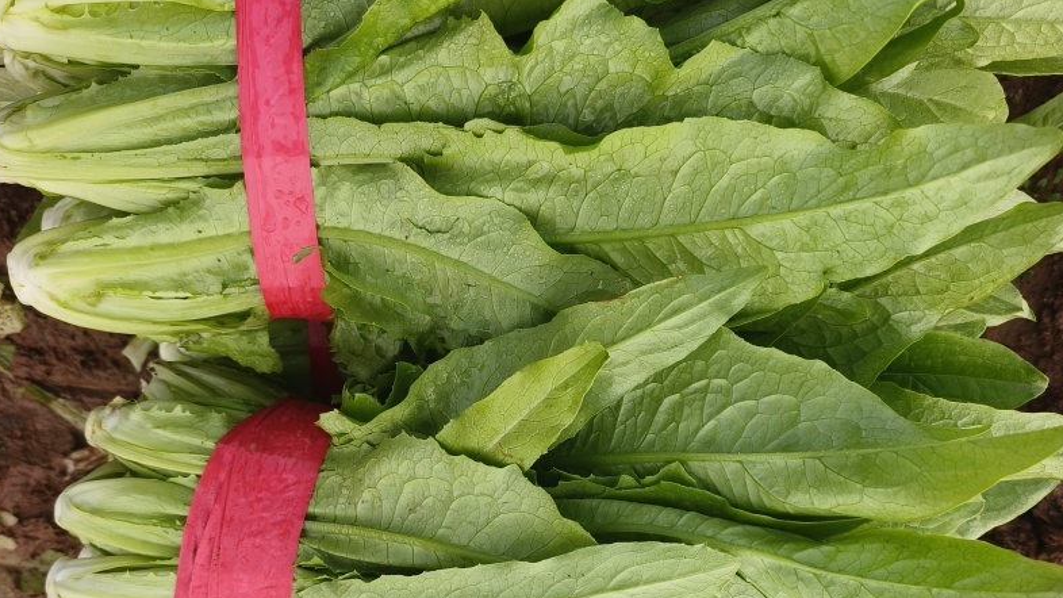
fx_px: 958
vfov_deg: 33.6
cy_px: 481
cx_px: 525
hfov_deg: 58.0
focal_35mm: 34
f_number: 1.75
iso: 72
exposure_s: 1/209
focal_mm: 5.5
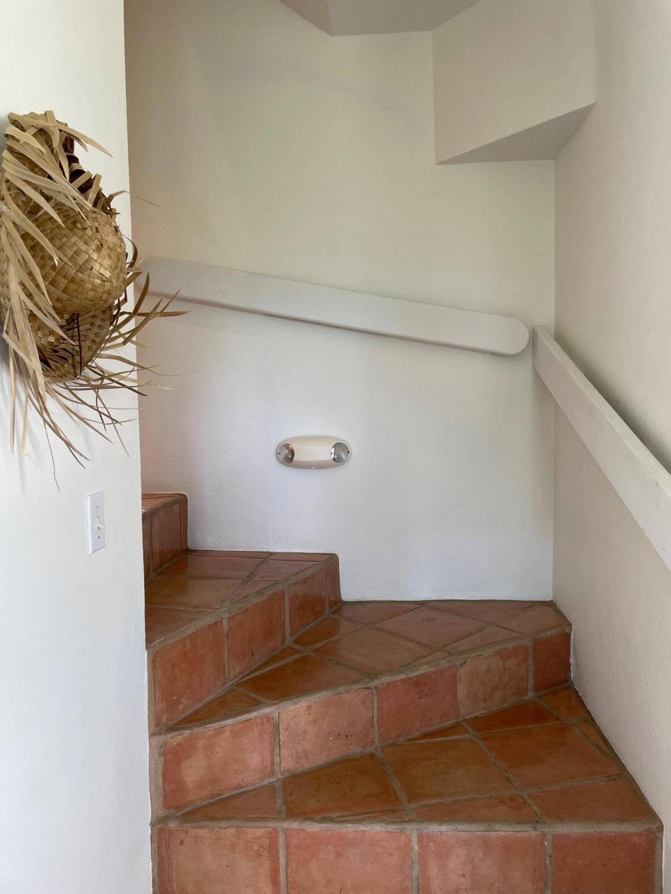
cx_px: 336
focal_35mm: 26
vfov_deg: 67.3
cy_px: 447
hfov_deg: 53.1
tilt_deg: -0.6
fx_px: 672
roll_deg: +2.5
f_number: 1.6
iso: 80
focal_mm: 4.2
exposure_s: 1/60
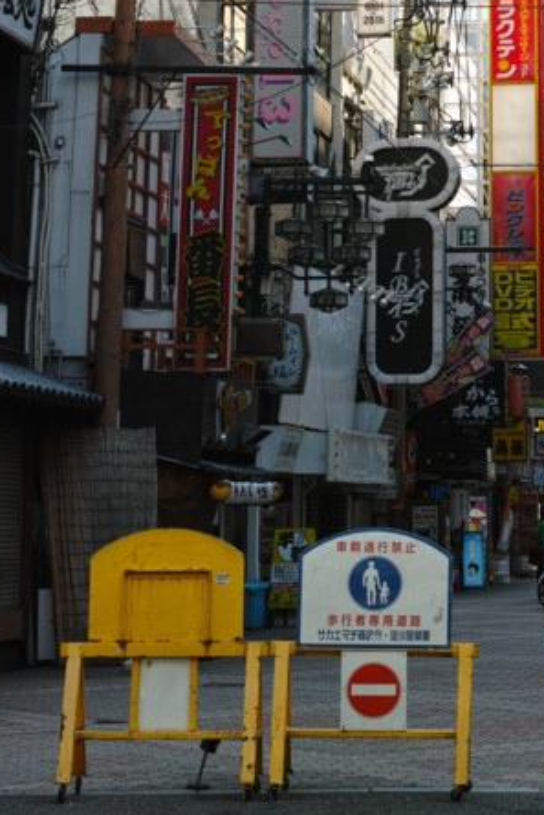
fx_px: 2129
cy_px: 15
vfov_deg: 21.0
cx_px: 549
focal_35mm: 94
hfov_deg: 14.3
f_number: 5.6
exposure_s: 1/250
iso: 100
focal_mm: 30
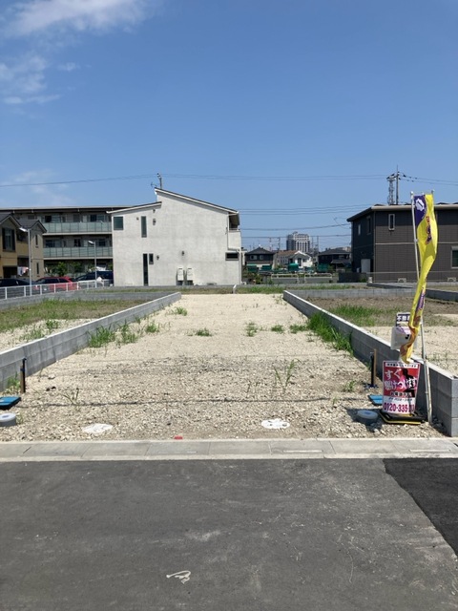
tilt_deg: -3.3
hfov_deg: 49.7
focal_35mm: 28
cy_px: 306
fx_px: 494
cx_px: 229
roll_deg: -0.2
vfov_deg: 63.4
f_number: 1.8
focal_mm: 3.99
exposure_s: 1/3472
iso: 32
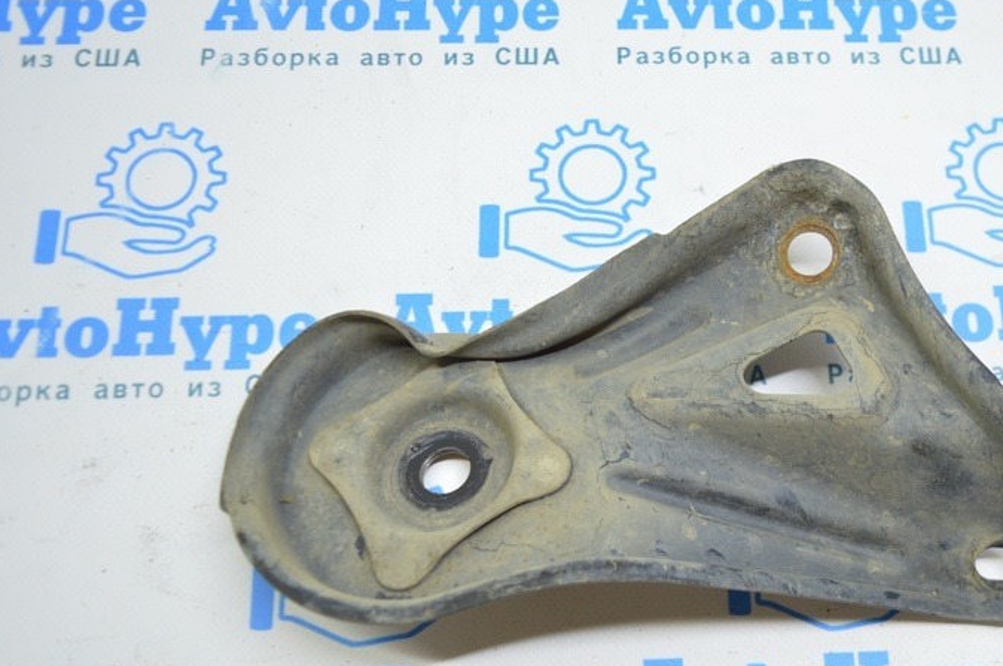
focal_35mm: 41
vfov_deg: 32.5
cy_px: 390
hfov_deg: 46.8
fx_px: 1141
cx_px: 661
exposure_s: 1/50
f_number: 3.5
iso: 400
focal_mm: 18
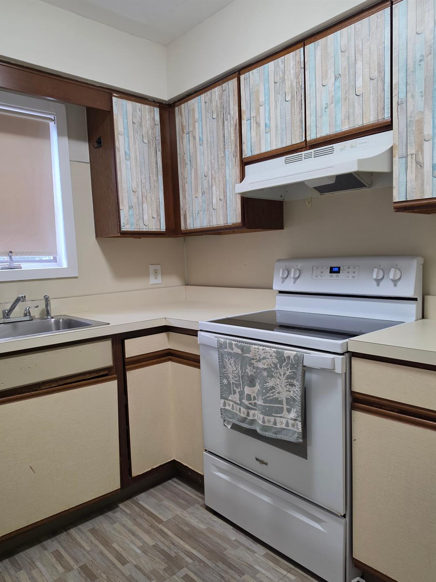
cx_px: 224
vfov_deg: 71.6
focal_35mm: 24
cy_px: 303
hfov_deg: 56.8
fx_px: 403
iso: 200
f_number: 1.4
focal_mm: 6.5
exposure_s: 1/120
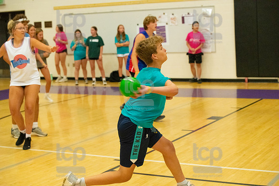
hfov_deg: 28.8
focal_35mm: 70
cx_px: 140
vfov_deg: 19.5
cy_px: 93
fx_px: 543
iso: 6400
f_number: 4.5
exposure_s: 1/800
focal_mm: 70
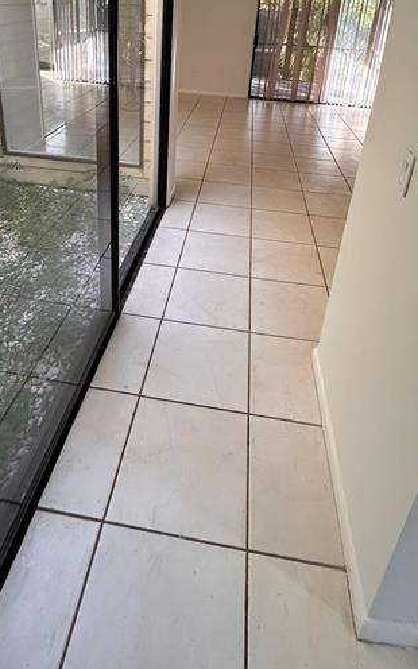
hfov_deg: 52.9
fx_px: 419
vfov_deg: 71.6
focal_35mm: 23
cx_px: 191
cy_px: 163
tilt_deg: -20.6
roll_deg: -4.6
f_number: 2.2
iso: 200
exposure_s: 1/120
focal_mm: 2.22
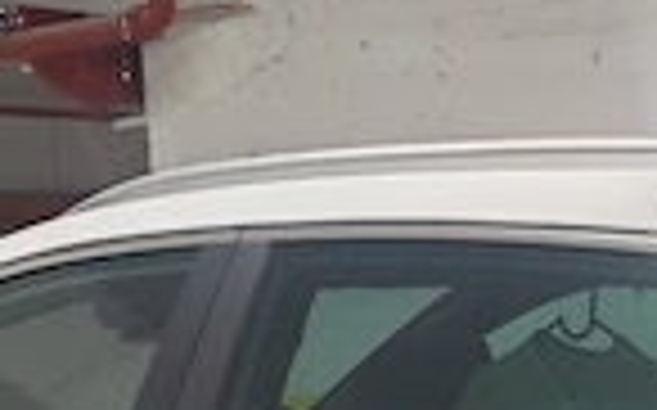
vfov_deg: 9.6
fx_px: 2344
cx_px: 666
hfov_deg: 15.6
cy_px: 694
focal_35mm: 131
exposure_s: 1/50
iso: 800
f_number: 1.9
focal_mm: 6.12
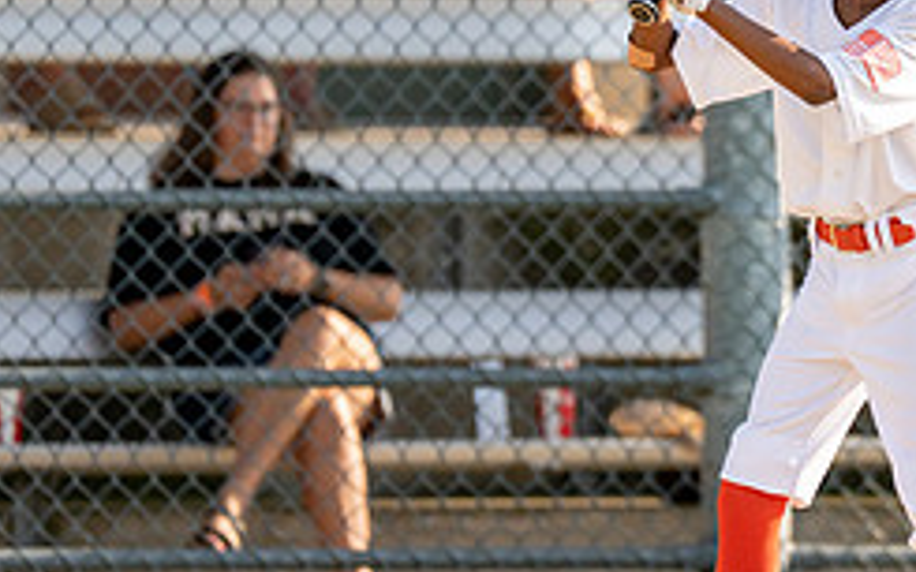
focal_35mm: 735
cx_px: 921
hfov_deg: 2.9
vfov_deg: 1.8
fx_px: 18344
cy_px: 185
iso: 400
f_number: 2.8
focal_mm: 200
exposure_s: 1/4000
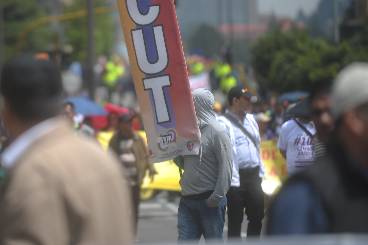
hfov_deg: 7.1
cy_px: 79
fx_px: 2983
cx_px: 110
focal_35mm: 292
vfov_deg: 4.7
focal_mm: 200
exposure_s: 1/1250
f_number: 2.8
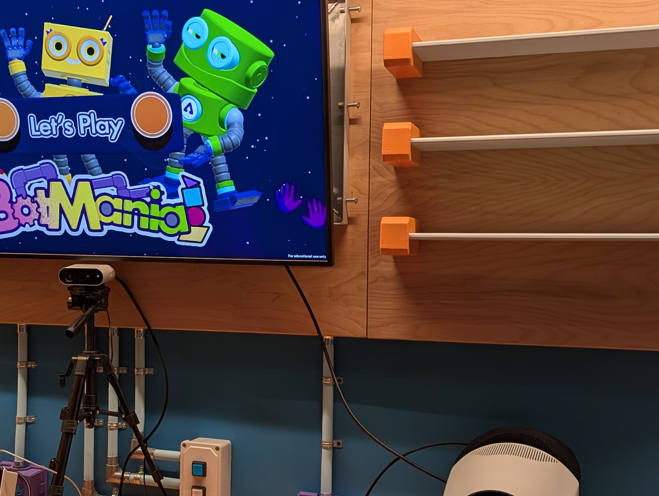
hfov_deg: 38.1
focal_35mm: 49
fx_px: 934
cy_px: 296
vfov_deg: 29.7
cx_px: 181
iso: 328
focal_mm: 6.9
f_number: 1.68
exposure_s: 1/301
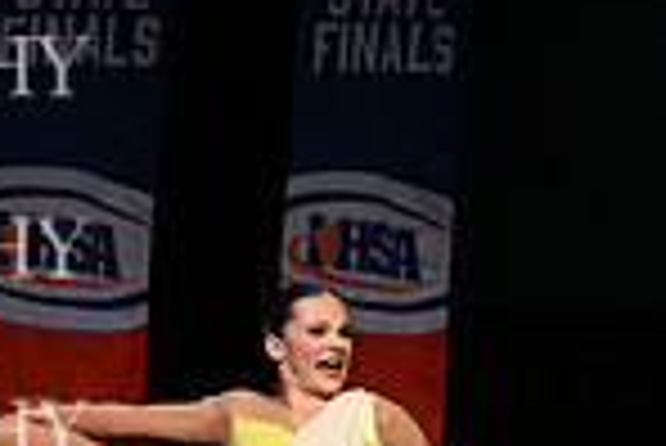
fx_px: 6592
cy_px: 520
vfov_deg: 3.9
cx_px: -562
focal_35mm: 356
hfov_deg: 5.7
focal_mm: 91
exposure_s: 1/1000
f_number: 4
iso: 8000
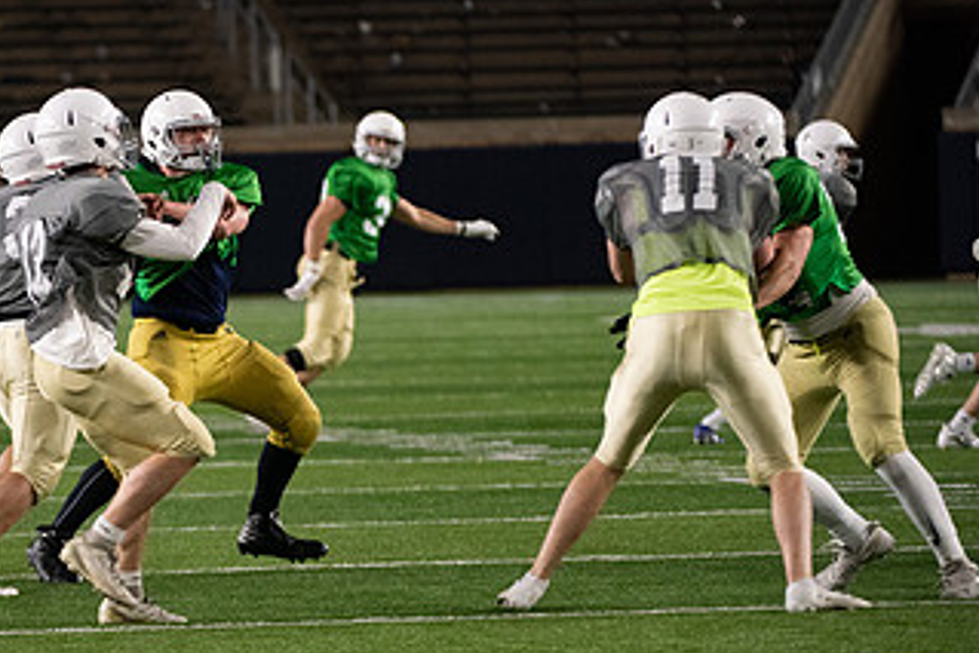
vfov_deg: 3.1
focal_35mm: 437
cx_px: 150
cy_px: 308
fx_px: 11889
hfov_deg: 4.7
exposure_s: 1/500
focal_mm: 240
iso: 4000
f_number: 4
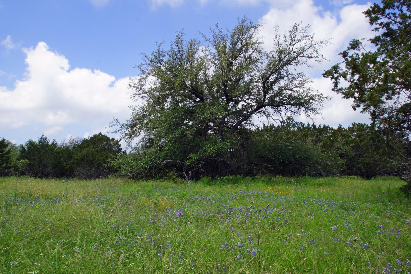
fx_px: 291
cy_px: 137
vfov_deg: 50.4
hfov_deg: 70.4
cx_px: 206
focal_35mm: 26
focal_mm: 17
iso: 100
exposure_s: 1/100
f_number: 13
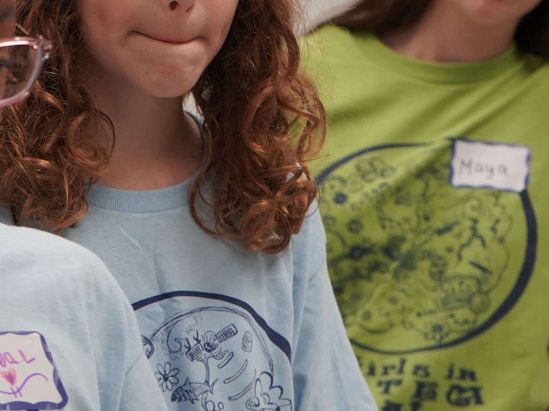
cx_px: 7
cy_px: 73
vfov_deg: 8.8
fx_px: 2680
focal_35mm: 169
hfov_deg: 11.6
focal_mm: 70
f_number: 5.6
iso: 1600
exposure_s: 1/160
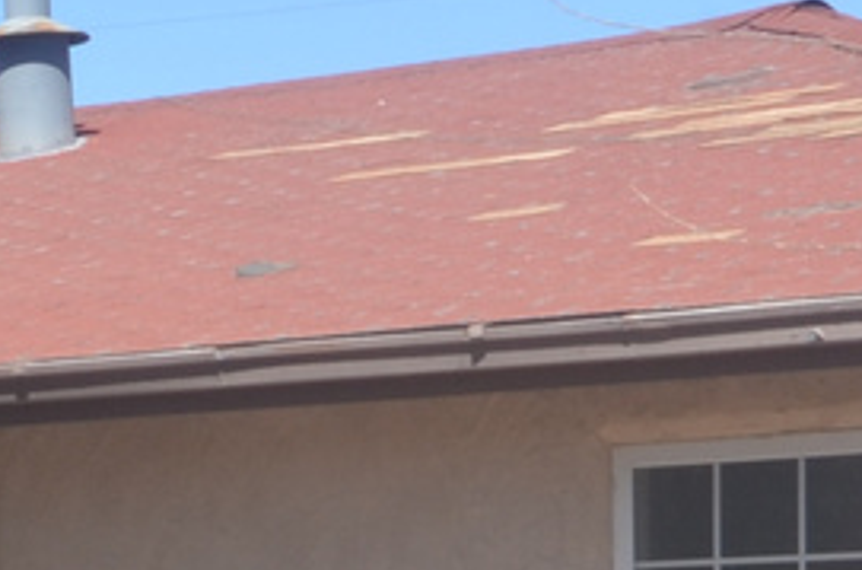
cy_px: 895
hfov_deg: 8.8
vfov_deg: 5.9
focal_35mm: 227
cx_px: -525
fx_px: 5420
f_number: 16
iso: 160
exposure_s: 1/60
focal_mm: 20
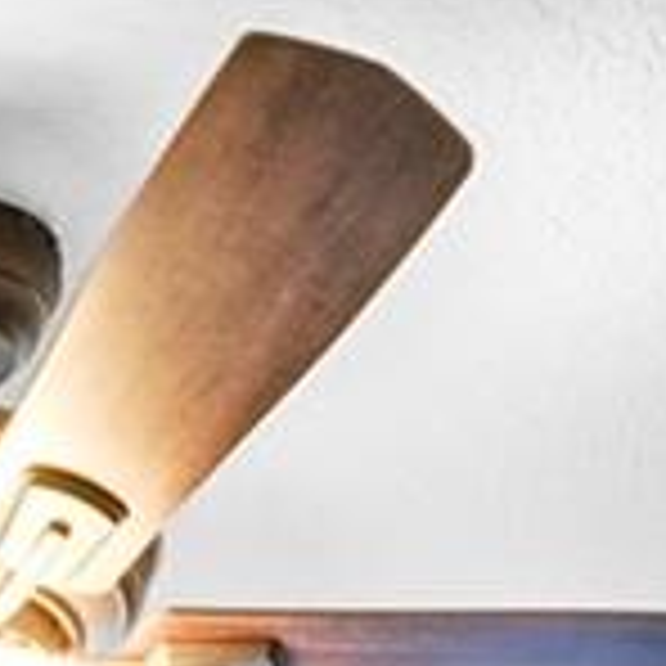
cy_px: 2362
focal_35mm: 147
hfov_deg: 11.8
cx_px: 0
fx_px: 3200
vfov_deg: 8.5
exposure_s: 1/2
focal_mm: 16
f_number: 11
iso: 400
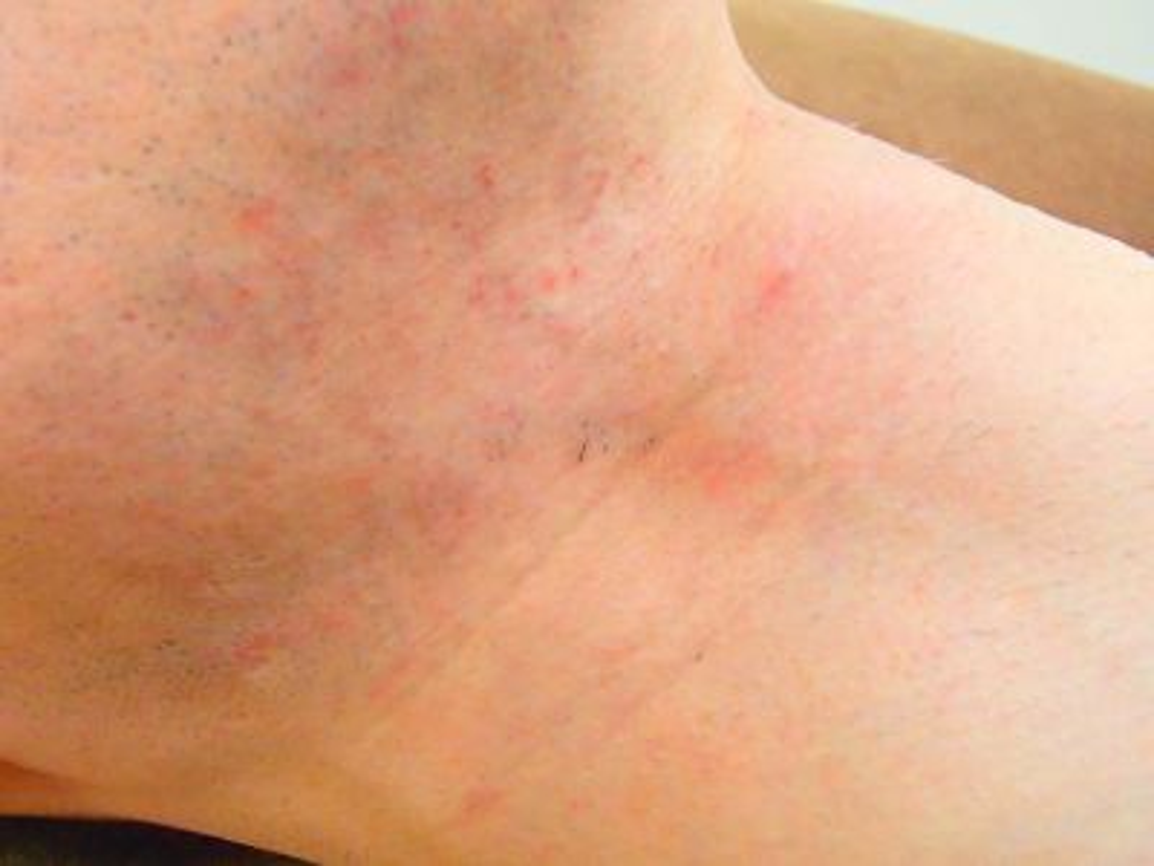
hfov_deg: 50.1
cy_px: 433
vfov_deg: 38.7
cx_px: 577
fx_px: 1233
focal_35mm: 37
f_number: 4.7
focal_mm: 6.64
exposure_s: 1/40
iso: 800
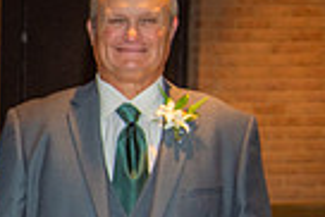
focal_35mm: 153
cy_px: 219
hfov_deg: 12.0
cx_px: -315
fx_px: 1383
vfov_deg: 8.9
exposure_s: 1/200
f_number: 4.5
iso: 1250
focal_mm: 36
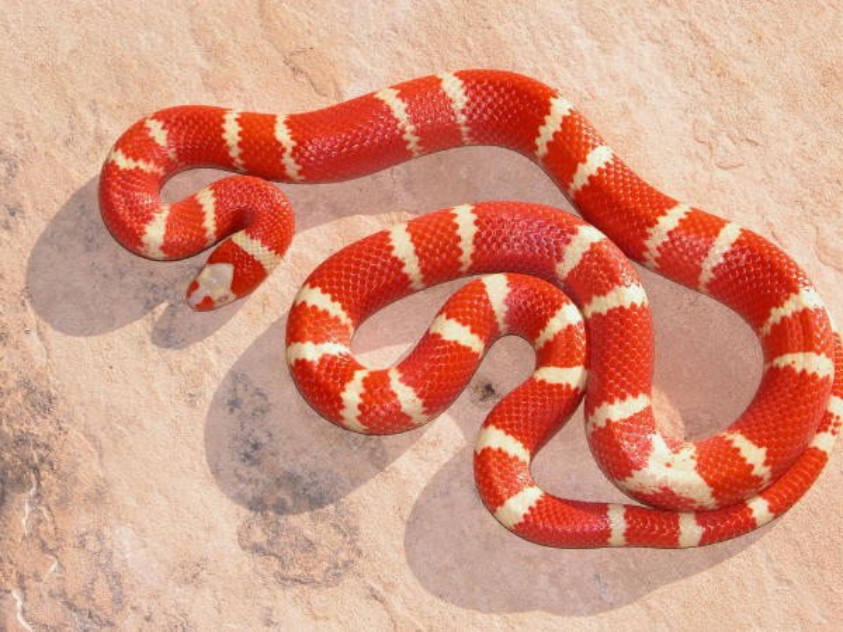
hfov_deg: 17.0
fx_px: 2825
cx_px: 422
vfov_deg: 12.8
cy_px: 316
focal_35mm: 116
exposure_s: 1/502
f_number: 5.9
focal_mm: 29.5
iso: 100
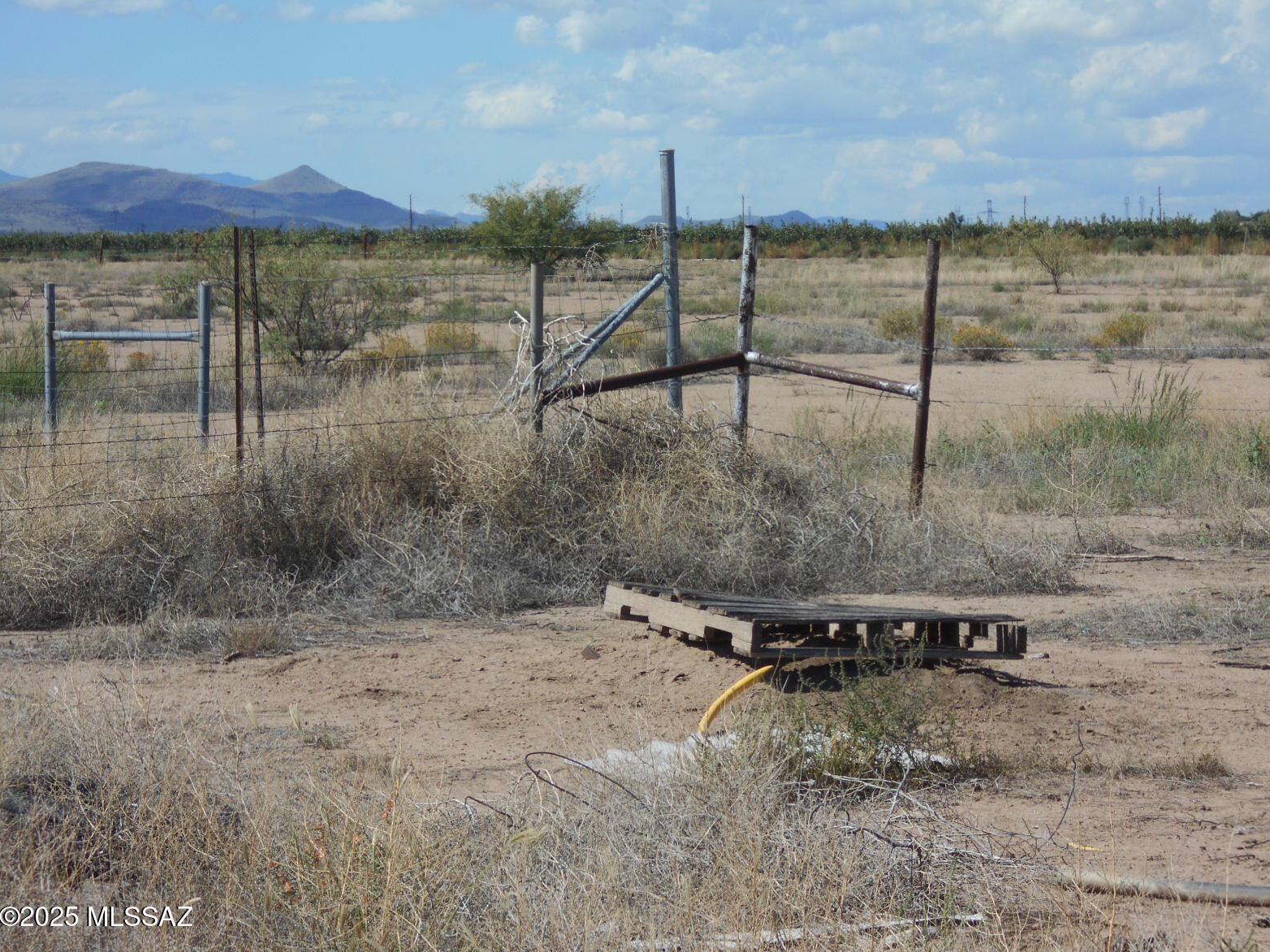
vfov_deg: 11.1
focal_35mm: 133
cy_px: 473
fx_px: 4880
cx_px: 645
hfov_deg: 14.8
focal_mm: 23
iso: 80
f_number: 6.5
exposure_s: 1/500
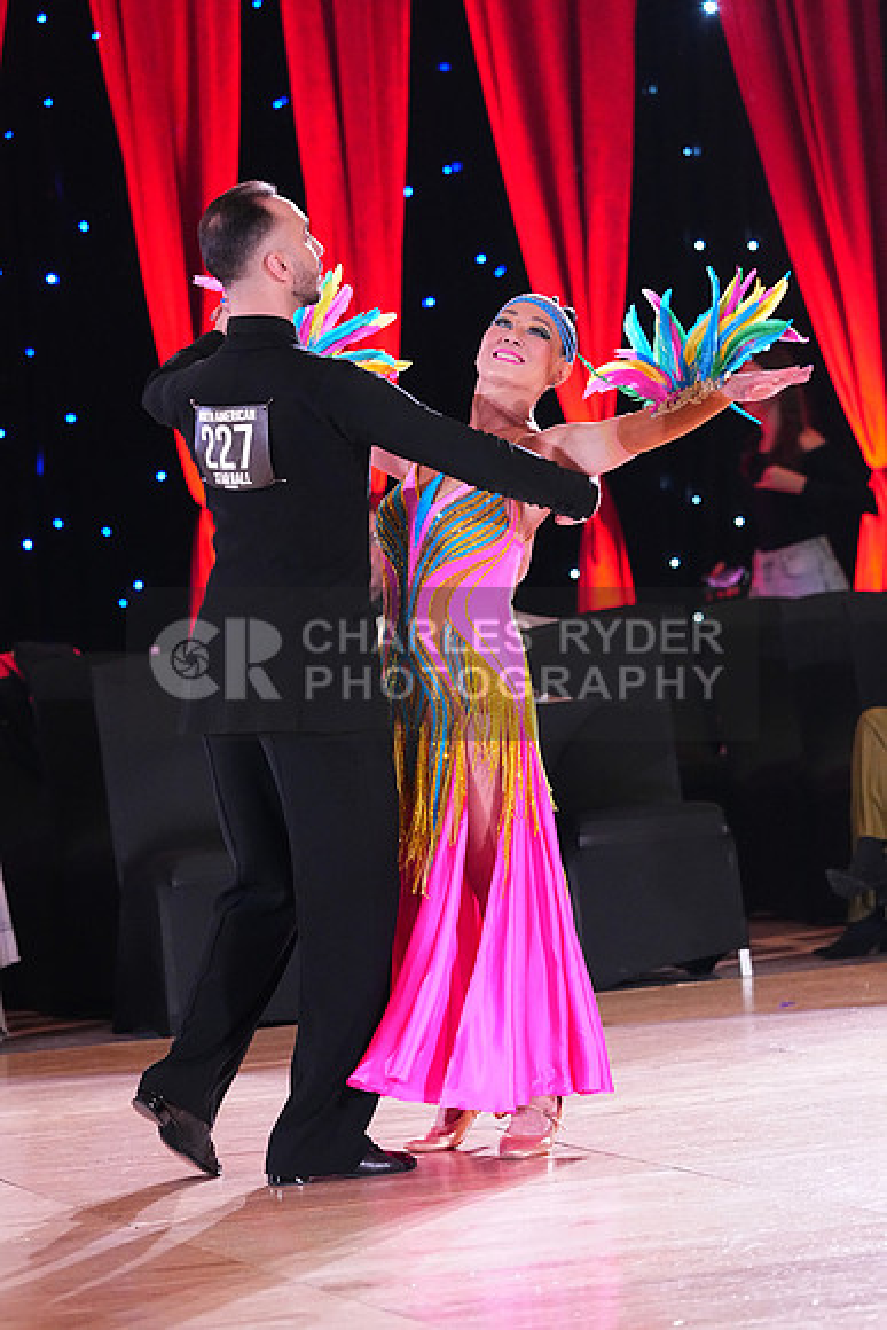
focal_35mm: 145
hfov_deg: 9.5
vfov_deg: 14.2
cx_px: 444
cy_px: 665
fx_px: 5355
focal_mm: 145
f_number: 4.5
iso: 8000
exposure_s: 1/320
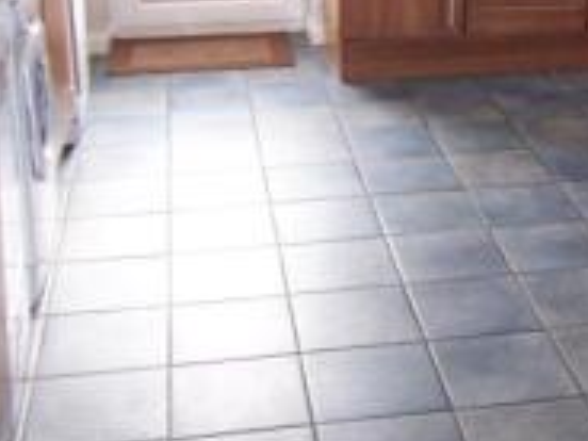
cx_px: 465
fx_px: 1240
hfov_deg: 26.2
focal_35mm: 73
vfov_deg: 19.8
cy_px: 46
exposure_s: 1/30
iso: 200
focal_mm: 3.8
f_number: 2.8
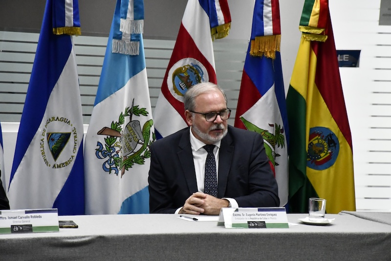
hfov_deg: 12.2
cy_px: 130
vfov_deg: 8.2
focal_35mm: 168
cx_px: 196
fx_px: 1824
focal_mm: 112
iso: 10000
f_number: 8
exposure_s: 1/250
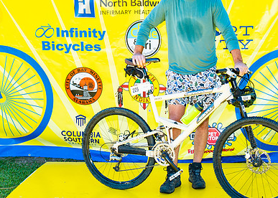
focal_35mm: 65
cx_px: 159
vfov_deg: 21.7
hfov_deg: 30.3
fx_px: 513
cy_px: 56
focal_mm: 36
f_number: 2.8
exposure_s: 1/200
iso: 100
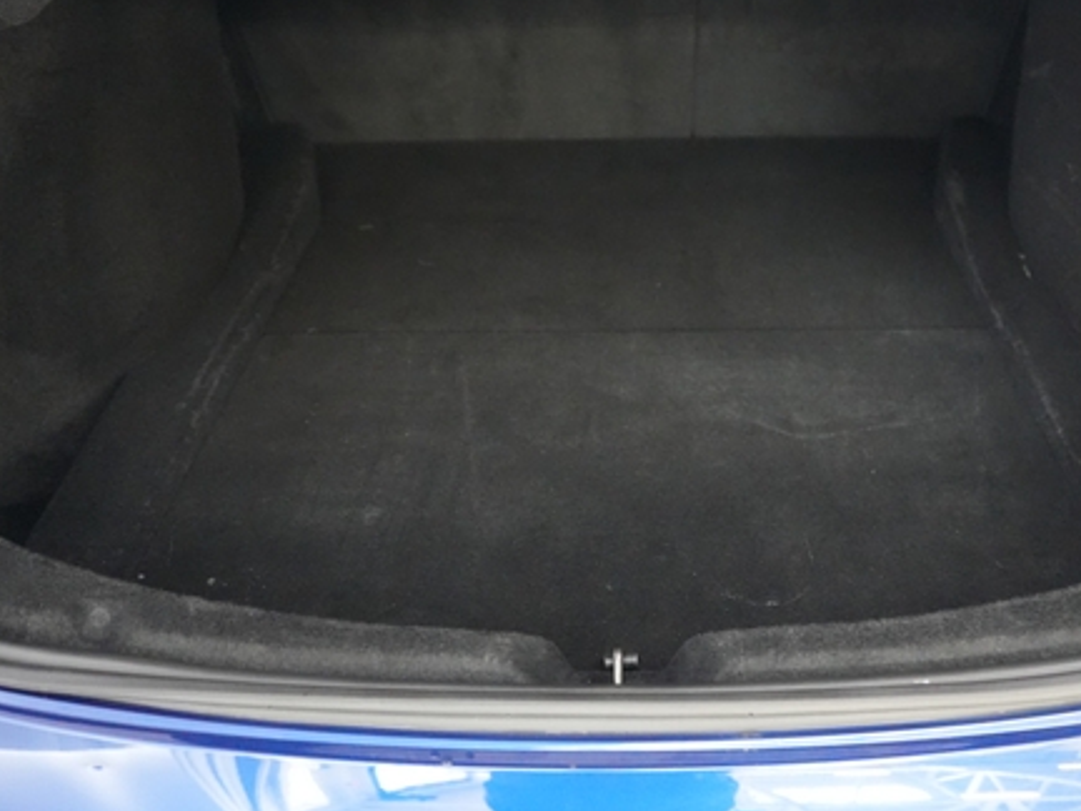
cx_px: 628
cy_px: 338
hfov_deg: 49.9
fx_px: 1155
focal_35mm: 37
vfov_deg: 38.6
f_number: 2.8
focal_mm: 26
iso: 12800
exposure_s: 1/125
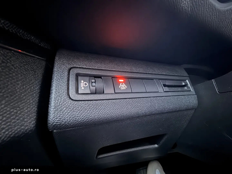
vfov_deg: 85.7
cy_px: 87
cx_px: 116
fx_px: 94
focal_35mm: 14
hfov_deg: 102.1
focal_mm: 2.22
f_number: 2.2
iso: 2500
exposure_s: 1/4
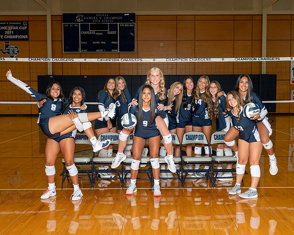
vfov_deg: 31.5
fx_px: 417
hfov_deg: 38.8
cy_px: 126
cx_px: 159
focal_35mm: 48
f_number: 5.6
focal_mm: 35
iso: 200
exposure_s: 1/100
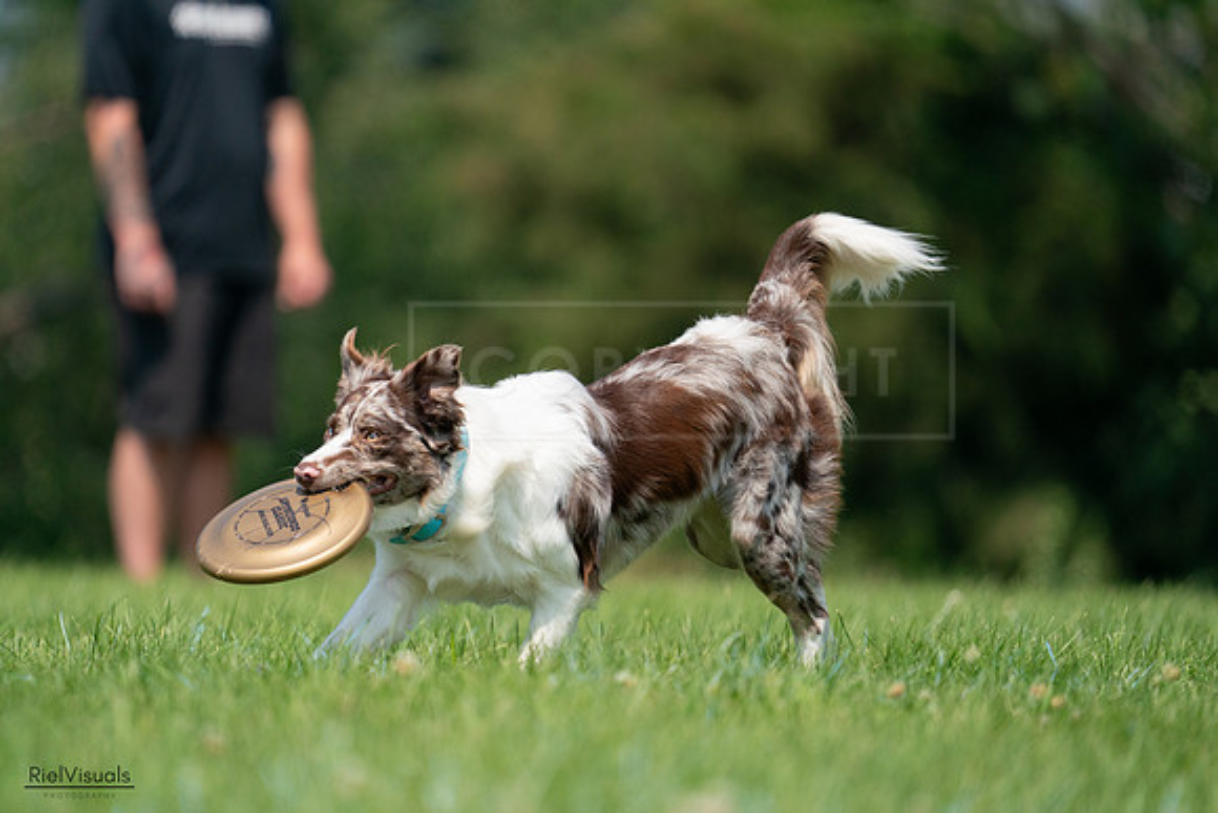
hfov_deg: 3.4
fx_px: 20304
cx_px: 609
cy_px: 406
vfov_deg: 2.3
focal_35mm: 600
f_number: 6.3
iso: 1000
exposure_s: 1/4000
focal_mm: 600
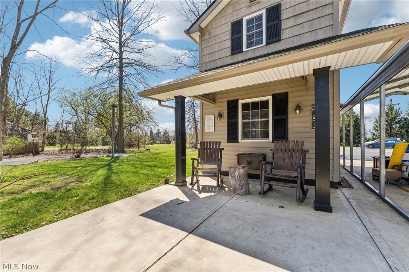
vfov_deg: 81.2
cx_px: 204
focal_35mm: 14
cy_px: 136
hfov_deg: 104.3
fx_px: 159
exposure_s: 1/160
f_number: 8
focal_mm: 14
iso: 160
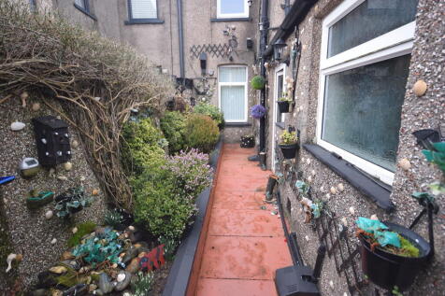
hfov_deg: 85.4
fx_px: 241
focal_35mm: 20
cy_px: 148
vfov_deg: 63.2
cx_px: 222
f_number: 4.5
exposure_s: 1/60
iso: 720
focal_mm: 13
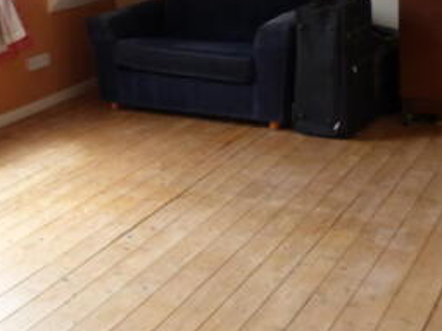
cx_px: 49
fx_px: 728
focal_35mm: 57
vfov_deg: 25.2
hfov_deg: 32.2
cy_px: 63
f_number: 2.8
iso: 100
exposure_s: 1/100
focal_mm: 4.5
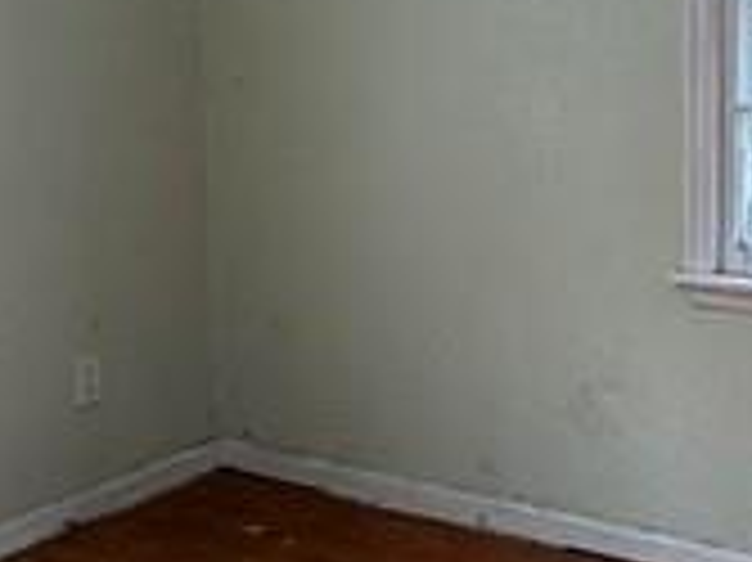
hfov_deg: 22.6
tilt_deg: -8.5
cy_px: 148
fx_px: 1867
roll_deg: +0.1
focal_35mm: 86
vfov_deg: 17.1
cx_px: 567
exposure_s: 1/120
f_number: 2.2
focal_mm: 2.22
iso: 125
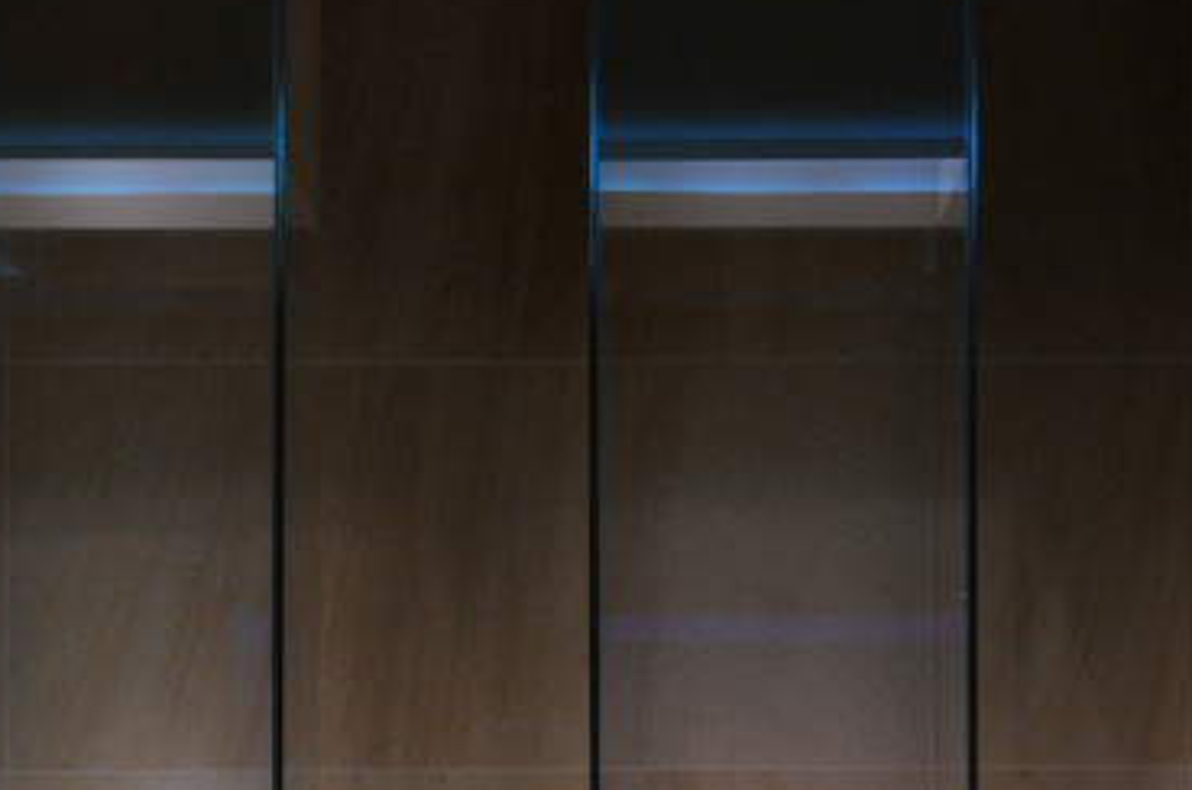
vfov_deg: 12.6
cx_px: 489
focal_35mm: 106
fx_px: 3504
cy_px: 926
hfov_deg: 19.3
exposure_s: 1/2
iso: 400
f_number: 25
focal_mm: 26
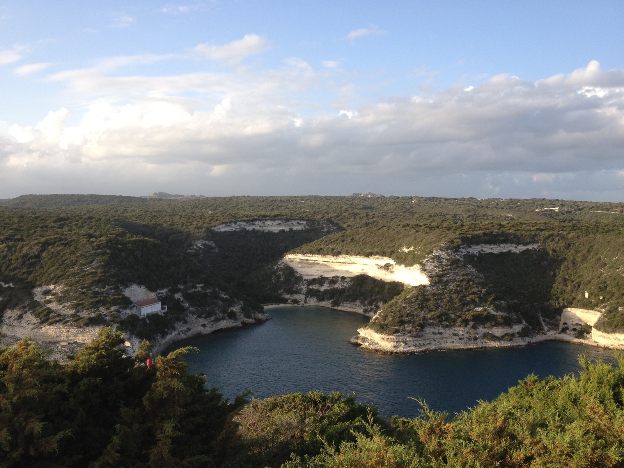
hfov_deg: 52.6
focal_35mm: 35
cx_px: 312
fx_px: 631
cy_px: 234
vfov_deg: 40.7
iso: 64
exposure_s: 1/569
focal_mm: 4.28
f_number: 2.4
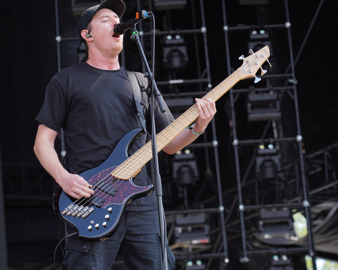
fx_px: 1411
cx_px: 150
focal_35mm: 141
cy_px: 145
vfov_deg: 11.0
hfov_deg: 13.7
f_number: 4.5
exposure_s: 1/200
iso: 100
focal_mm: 105
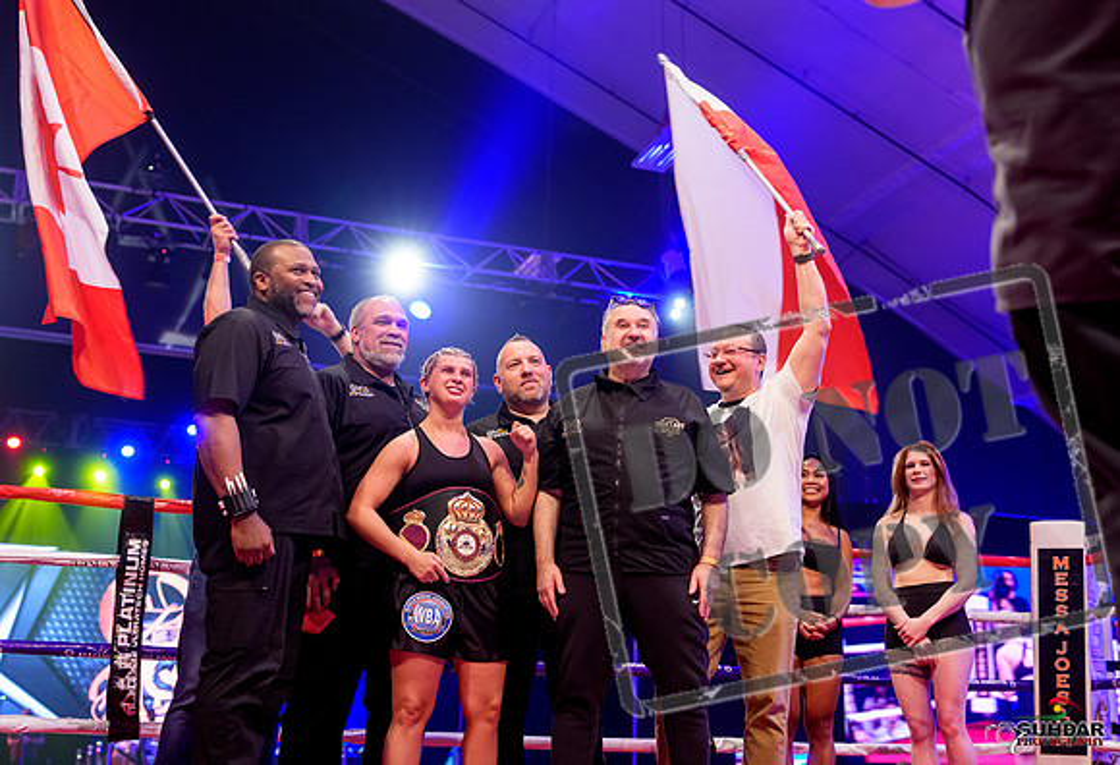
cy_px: 395
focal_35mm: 47
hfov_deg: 41.2
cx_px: 666
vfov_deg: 28.9
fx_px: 1481
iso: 2000
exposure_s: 1/80
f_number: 2.8
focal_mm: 40
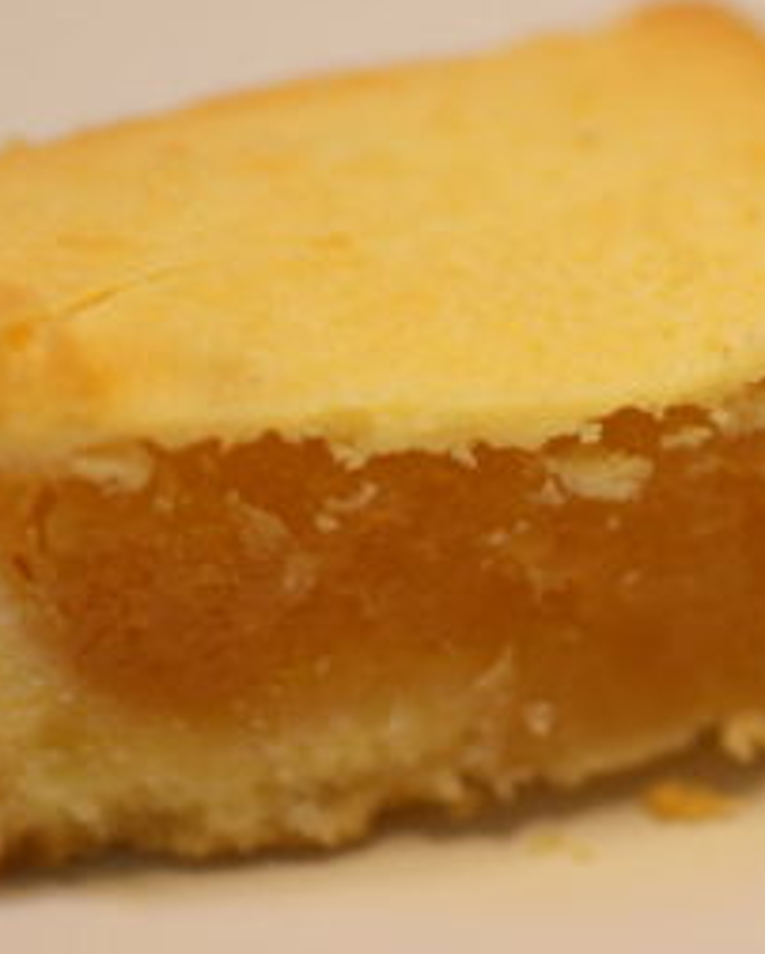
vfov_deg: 14.7
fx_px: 3703
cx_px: 614
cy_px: 399
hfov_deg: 11.7
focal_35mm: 131
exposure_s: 1/80
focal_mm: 50
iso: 320
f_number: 2.8
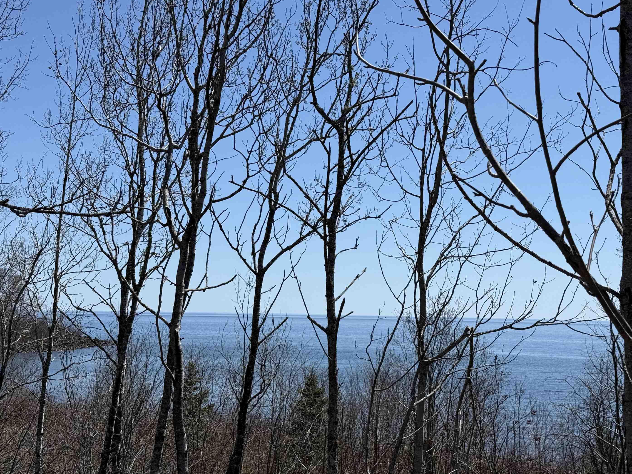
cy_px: 230
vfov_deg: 27.5
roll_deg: -0.8
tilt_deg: +5.1
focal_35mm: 53
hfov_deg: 36.1
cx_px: 287
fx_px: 968
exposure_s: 1/7874
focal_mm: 6.76
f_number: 1.78
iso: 64
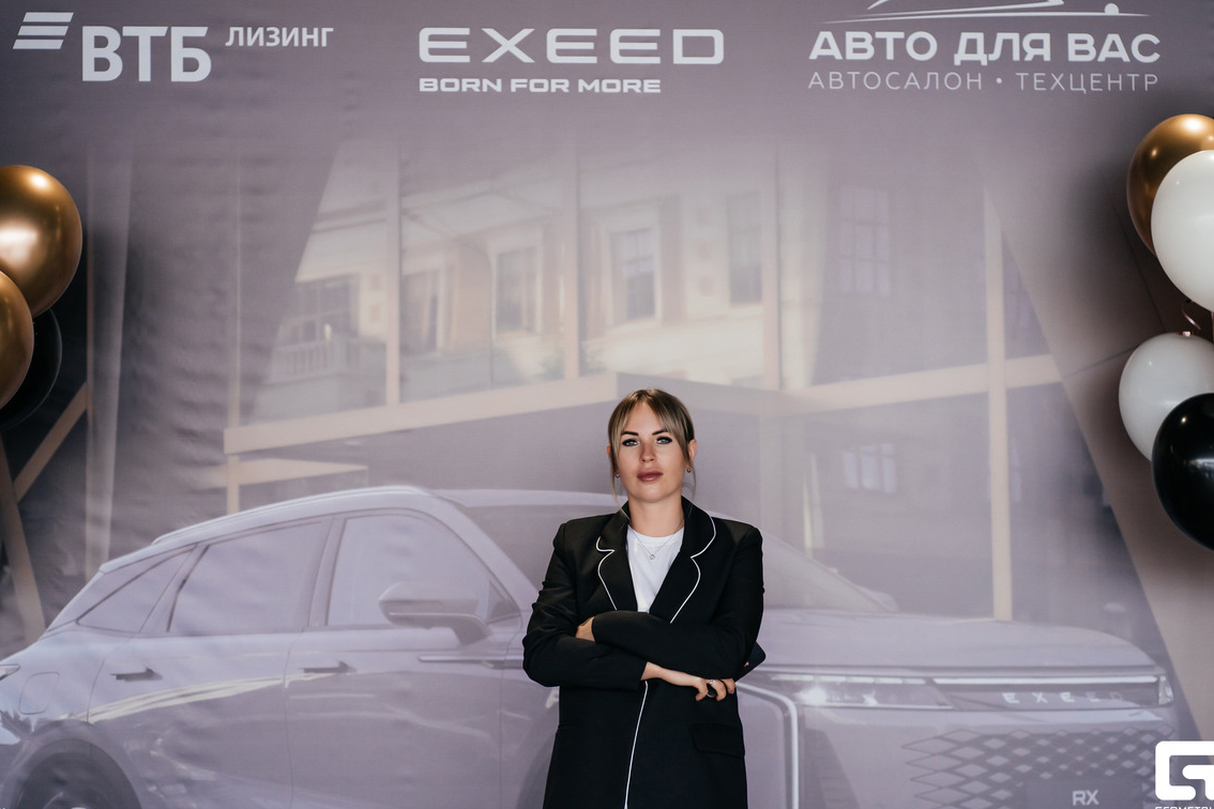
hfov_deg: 22.4
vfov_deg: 15.0
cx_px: 586
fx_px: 3068
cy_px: 392
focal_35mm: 91
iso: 1600
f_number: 2.8
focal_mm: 85
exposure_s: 1/800
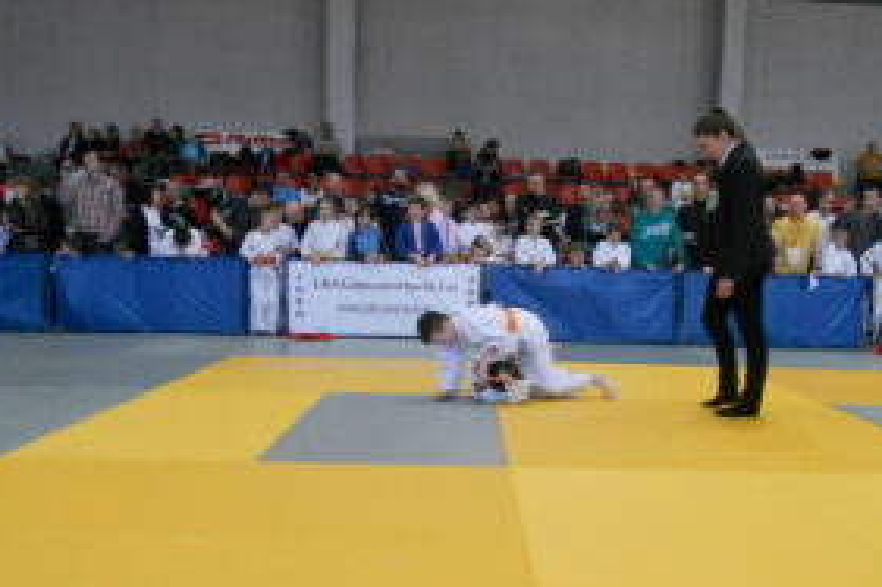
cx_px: 496
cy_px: 392
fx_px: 979
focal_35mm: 40
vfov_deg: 33.1
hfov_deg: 48.4
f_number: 3.2
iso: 400
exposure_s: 1/125
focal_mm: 4.9
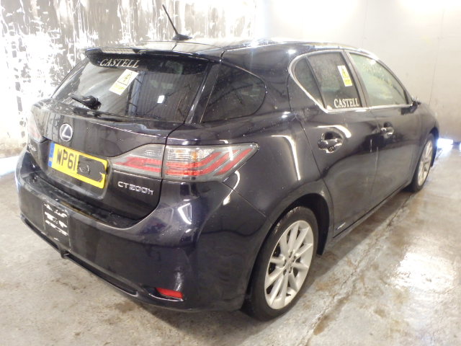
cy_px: 173
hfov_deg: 63.4
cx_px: 230
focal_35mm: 28
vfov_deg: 49.7
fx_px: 373
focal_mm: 5
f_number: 3.9
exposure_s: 1/8
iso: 1000
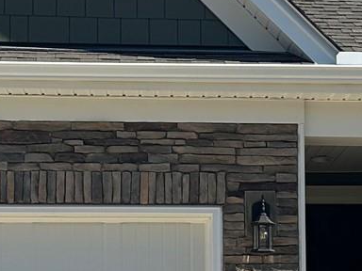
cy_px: 259
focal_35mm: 128
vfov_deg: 11.5
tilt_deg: +6.0
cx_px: 258
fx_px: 1339
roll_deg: +0.2
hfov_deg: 15.4
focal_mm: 6.86
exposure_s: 1/6211
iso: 80
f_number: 1.78
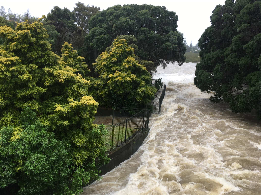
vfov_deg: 48.2
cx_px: 130
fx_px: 219
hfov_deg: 61.7
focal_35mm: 29
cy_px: 98
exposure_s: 1/100
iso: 25
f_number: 2.2
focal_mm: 4.15
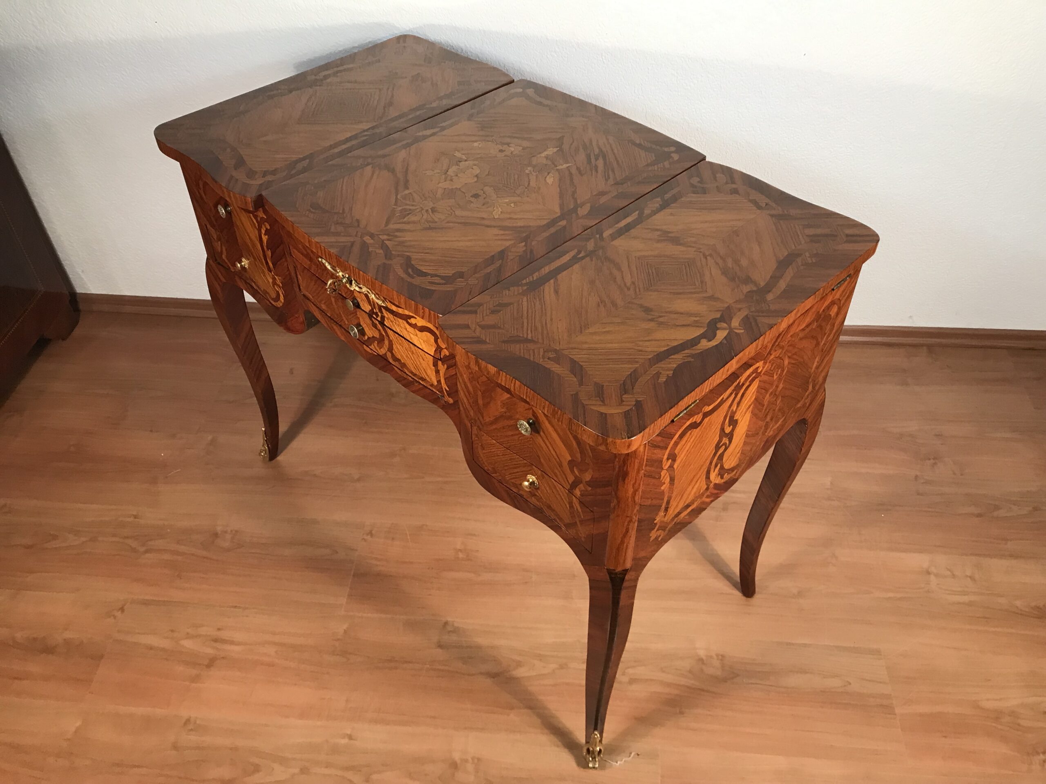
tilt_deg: -44.9
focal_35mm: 28
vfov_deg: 49.7
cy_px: 392
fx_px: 846
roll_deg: +0.7
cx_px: 523
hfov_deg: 63.4
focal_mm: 3.99
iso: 40
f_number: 1.8
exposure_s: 1/33
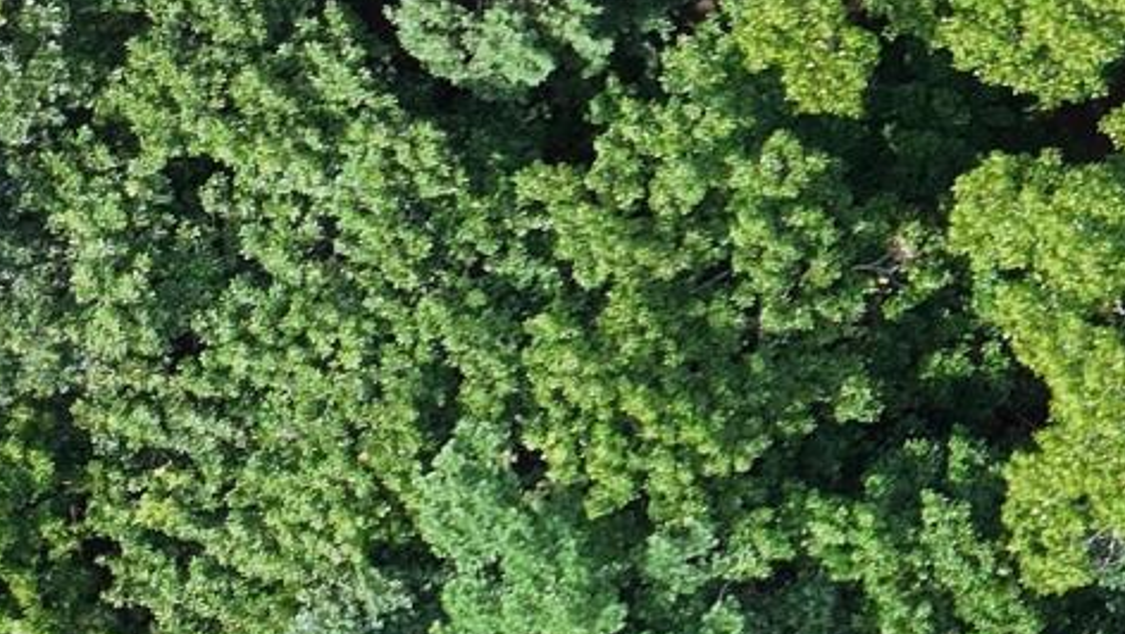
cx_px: 2279
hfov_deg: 11.6
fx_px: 4954
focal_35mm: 166
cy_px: -123
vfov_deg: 7.3
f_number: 2.8
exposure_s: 1/800
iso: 100
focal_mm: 12.29
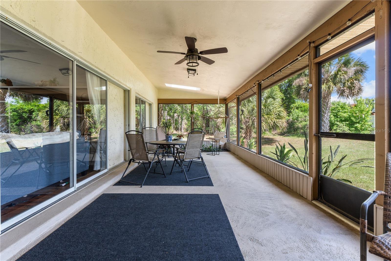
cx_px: 196
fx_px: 179
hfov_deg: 95.0
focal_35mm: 16
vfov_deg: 72.0
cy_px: 130
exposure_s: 1/5
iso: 100
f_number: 8
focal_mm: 11
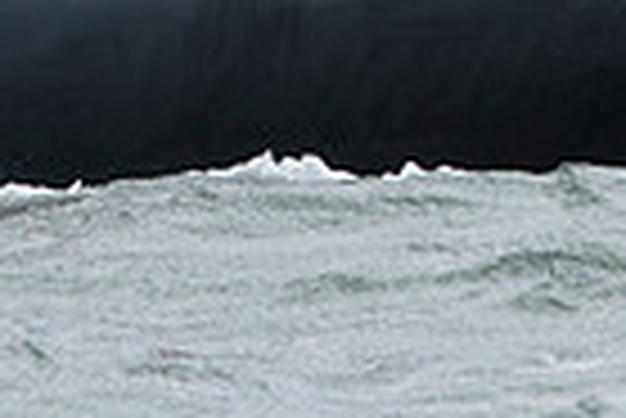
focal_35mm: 770
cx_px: 216
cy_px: -339
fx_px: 13403
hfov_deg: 2.7
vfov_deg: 1.8
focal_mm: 185
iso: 320
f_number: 7.1
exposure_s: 1/1250
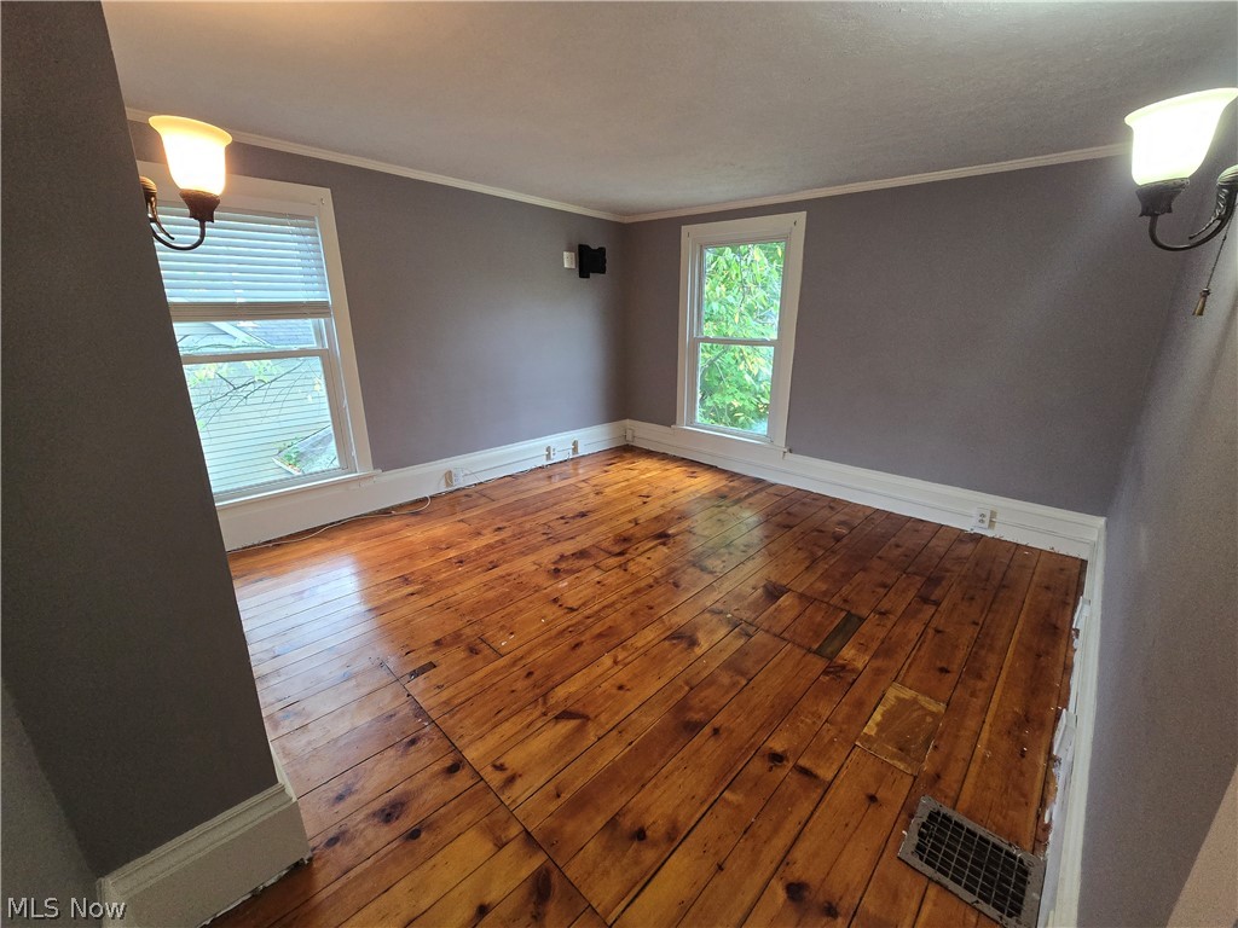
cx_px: 619
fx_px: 465
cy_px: 464
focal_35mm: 13
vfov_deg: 89.9
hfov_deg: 106.2
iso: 400
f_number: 2.2
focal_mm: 2.2
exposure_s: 1/60
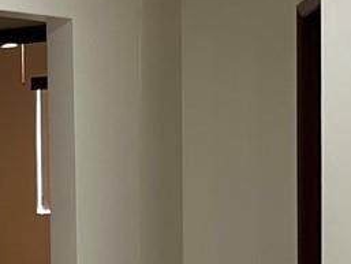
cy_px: 408
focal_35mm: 162
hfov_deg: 11.6
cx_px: -208
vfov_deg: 8.9
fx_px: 1643
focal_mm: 5.1
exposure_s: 1/122
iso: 64
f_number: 1.6
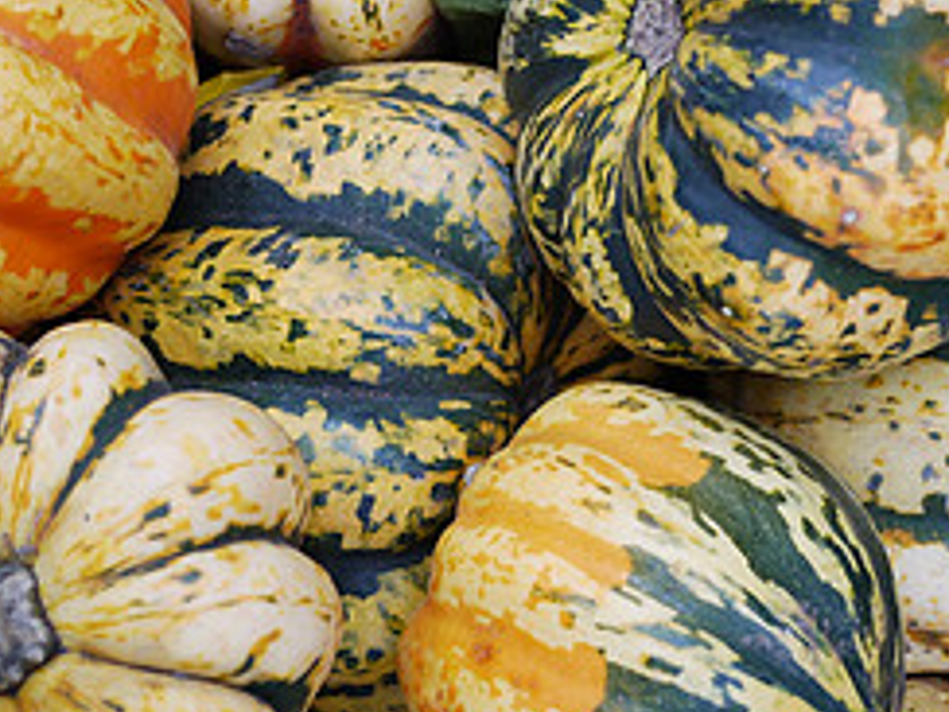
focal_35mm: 95
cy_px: 368
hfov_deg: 20.6
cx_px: 572
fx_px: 2604
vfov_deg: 15.6
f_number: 2.8
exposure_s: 1/125
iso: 100
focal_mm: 20
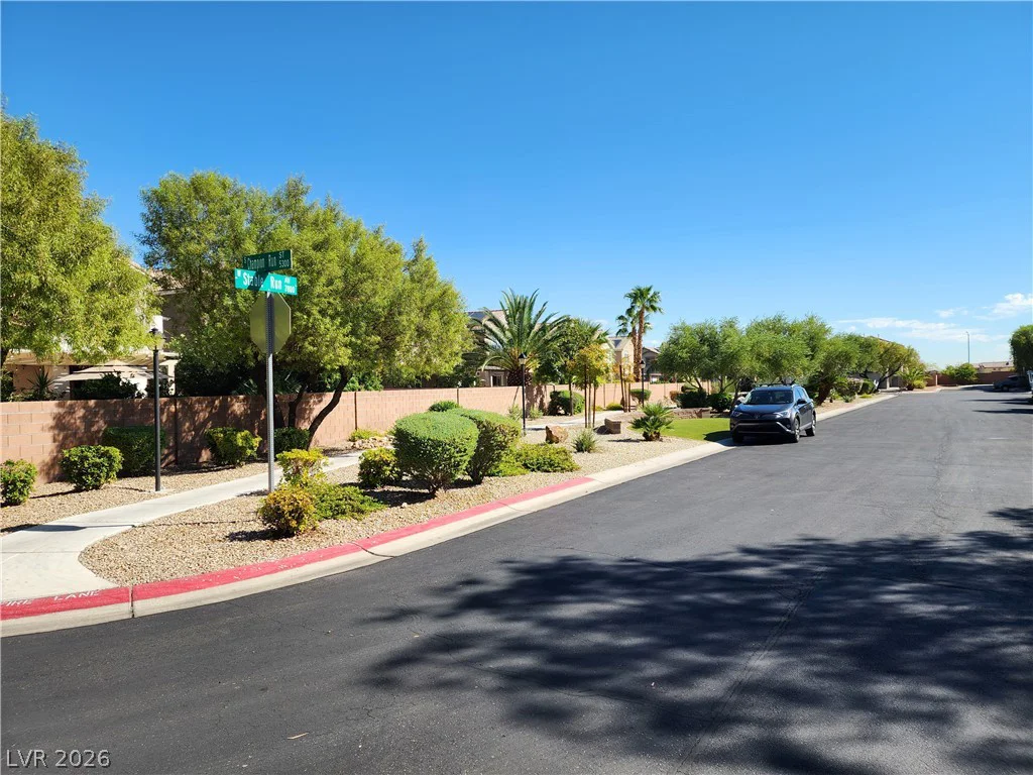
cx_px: 516
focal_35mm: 23
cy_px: 388
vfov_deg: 58.9
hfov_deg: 73.9
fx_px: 686
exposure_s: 1/801
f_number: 1.8
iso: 12
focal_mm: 6.4
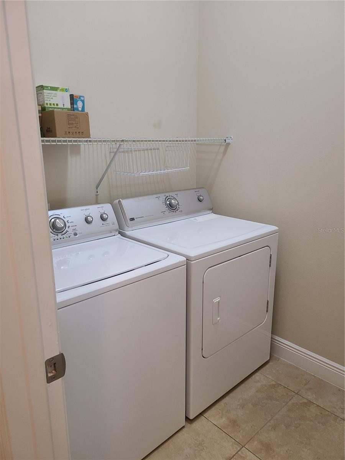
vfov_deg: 67.3
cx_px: 172
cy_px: 230
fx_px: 346
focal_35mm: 26
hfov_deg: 53.1
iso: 200
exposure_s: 1/40
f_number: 1.8
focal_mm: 5.4
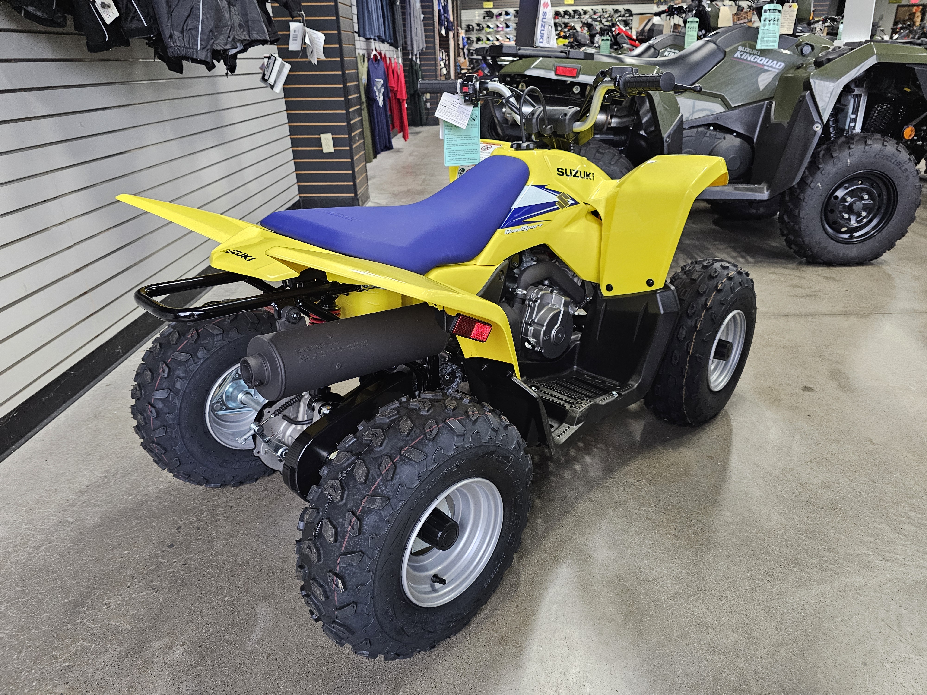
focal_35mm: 23
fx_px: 616
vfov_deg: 58.9
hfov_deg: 73.9
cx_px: 464
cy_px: 348
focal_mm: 6.3
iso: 500
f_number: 1.7
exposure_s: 1/60
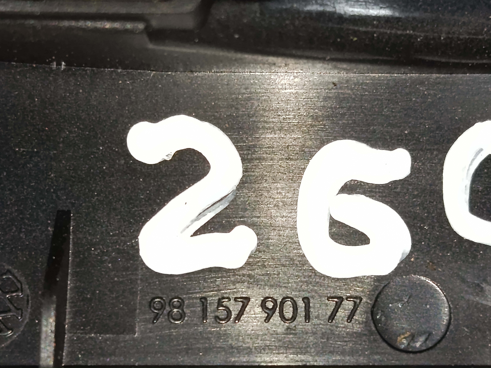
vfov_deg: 13.0
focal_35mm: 114
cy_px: 184
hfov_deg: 17.3
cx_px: 246
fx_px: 1617
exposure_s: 1/100
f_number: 1.7
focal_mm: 5.24
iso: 739
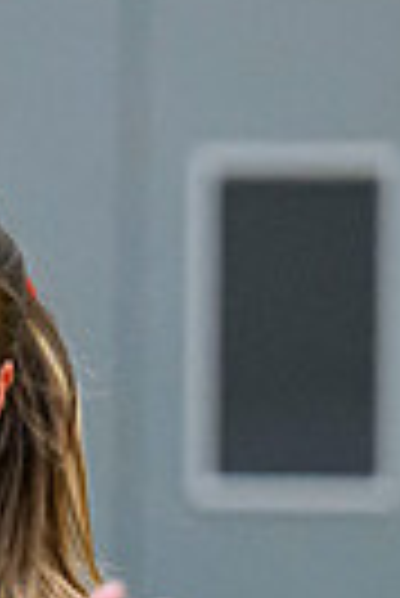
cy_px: 738
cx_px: -538
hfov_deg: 1.1
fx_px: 21260
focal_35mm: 1279
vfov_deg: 1.6
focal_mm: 170
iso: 5000
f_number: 3.2
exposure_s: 1/1250
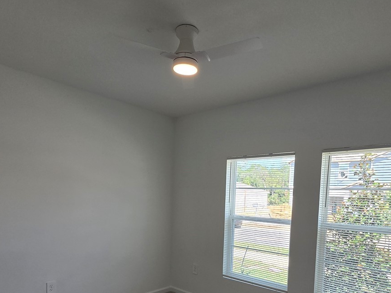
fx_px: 271
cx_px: 198
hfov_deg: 71.6
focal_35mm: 24
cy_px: 220
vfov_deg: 54.1
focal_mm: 1.7
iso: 32
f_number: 2.2
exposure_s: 1/120
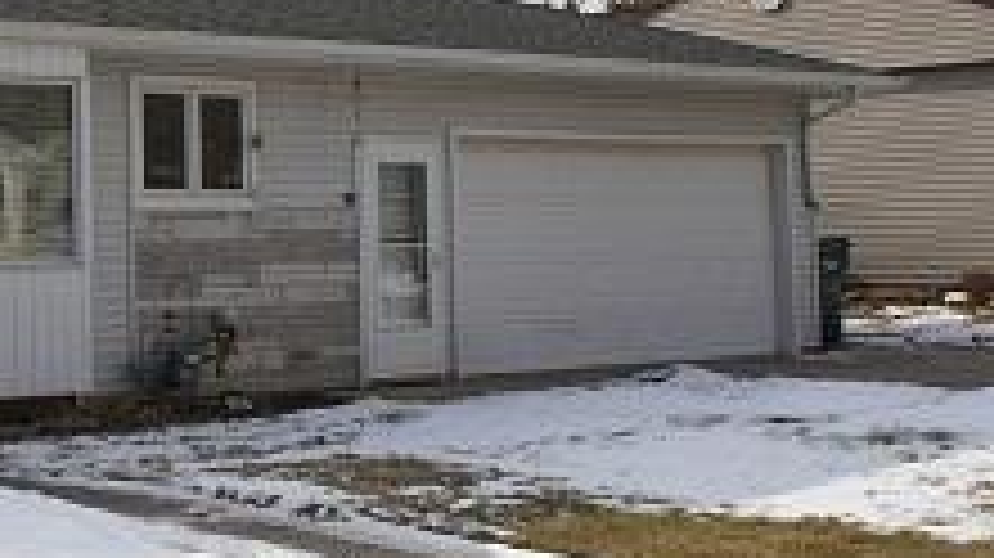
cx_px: -94
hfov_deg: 25.3
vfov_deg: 15.3
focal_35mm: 78
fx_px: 2055
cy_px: 74
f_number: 8
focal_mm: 20
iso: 400
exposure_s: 1/800
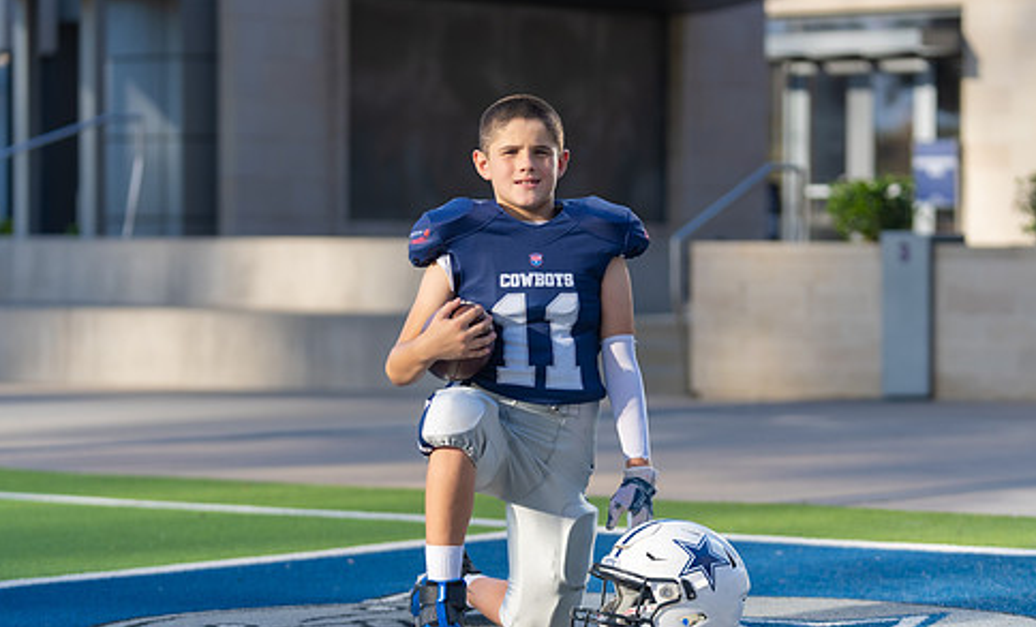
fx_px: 3359
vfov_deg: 10.7
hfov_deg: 17.5
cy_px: 366
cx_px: 568
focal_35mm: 120
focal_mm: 96
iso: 100
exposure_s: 1/640
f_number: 2.8
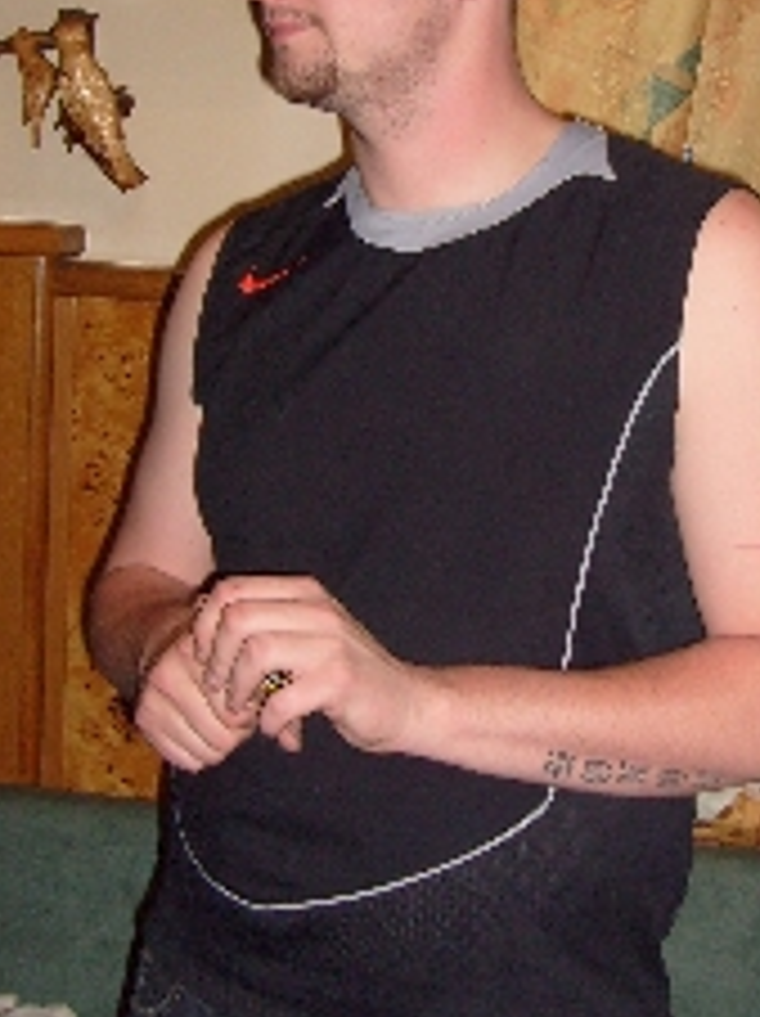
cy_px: 369
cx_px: 549
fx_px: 1818
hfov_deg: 23.4
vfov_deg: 31.1
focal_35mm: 62
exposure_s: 1/45
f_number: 2.8
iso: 100
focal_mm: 5.8
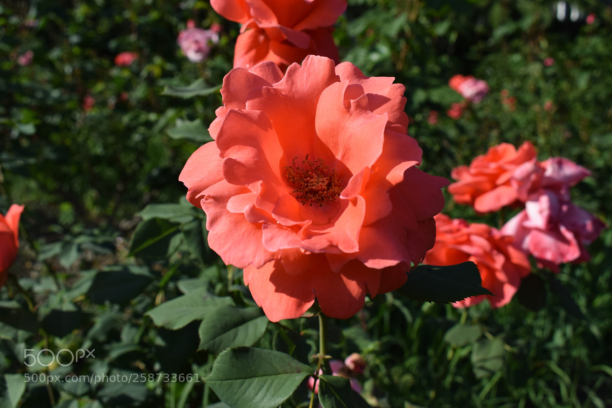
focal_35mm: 34
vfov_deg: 38.3
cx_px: 306
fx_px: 586
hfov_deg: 55.1
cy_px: 204
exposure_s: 1/800
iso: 200
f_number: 8
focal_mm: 23
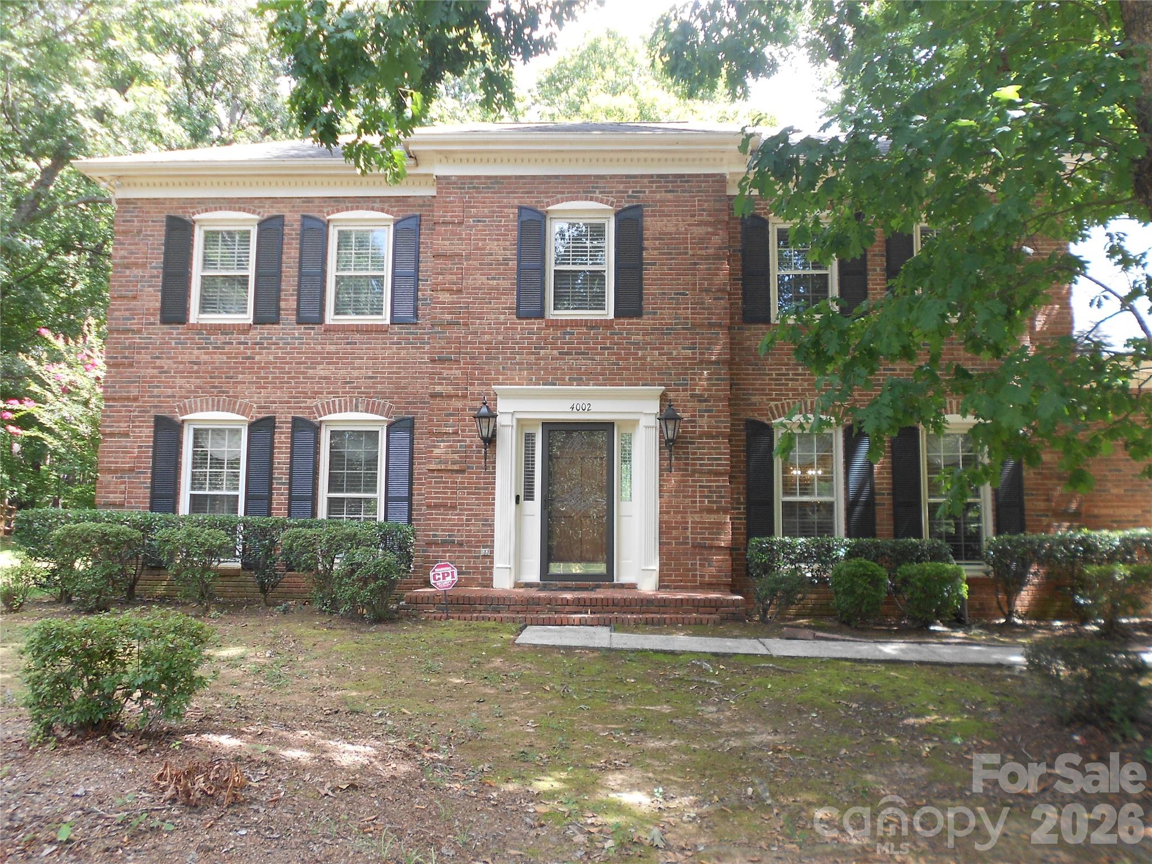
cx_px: 576
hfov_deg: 67.3
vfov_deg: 53.1
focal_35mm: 26
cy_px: 432
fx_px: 865
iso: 80
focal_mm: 4.6
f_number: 3.2
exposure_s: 1/50
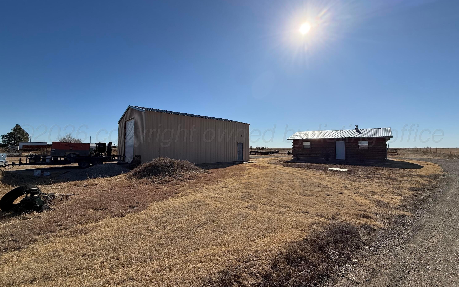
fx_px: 188
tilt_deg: +3.6
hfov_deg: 101.5
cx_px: 229
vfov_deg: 74.7
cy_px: 135
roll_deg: -0.4
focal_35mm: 15
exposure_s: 1/5155
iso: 64
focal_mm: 2.22
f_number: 2.2
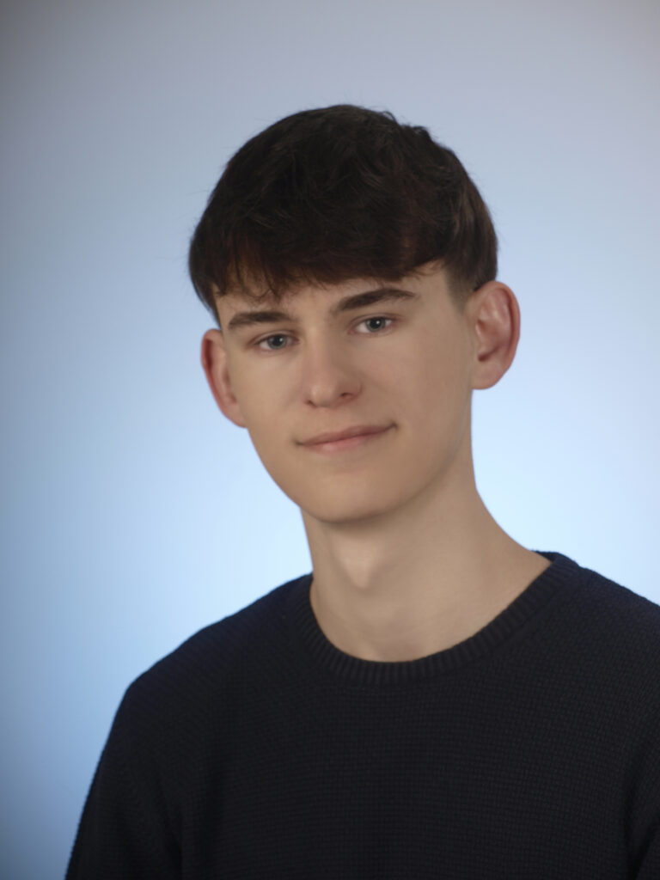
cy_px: 440
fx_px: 4373
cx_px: 330
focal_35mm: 172
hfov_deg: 8.6
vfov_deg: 11.5
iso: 100
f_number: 5.6
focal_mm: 86
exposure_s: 1/160
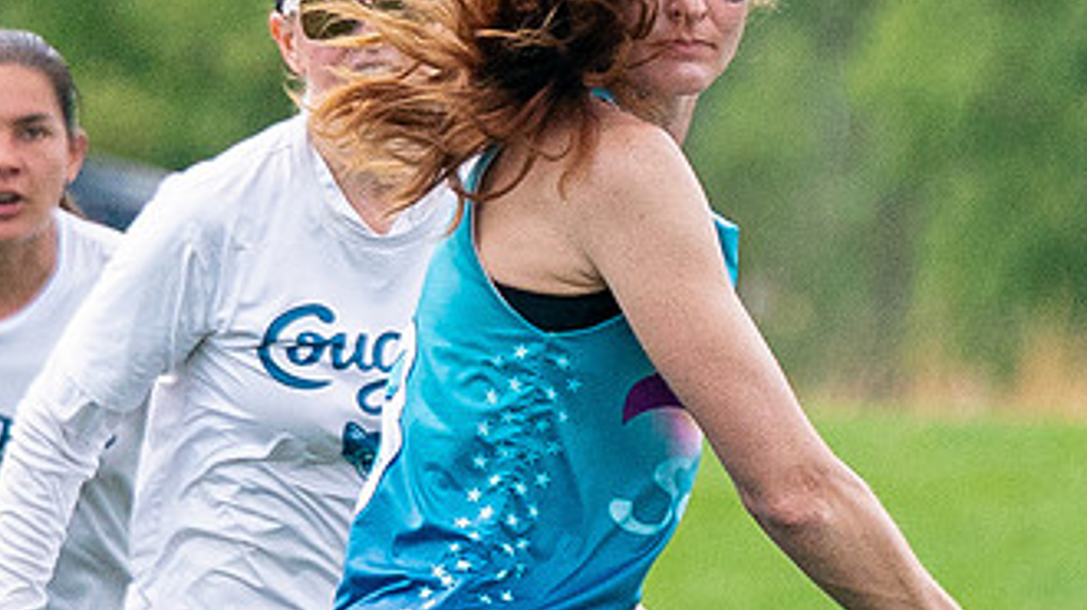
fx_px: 37209
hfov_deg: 1.7
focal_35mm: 1292
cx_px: 598
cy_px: 300
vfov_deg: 0.9
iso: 640
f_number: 4
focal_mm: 200
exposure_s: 1/5000
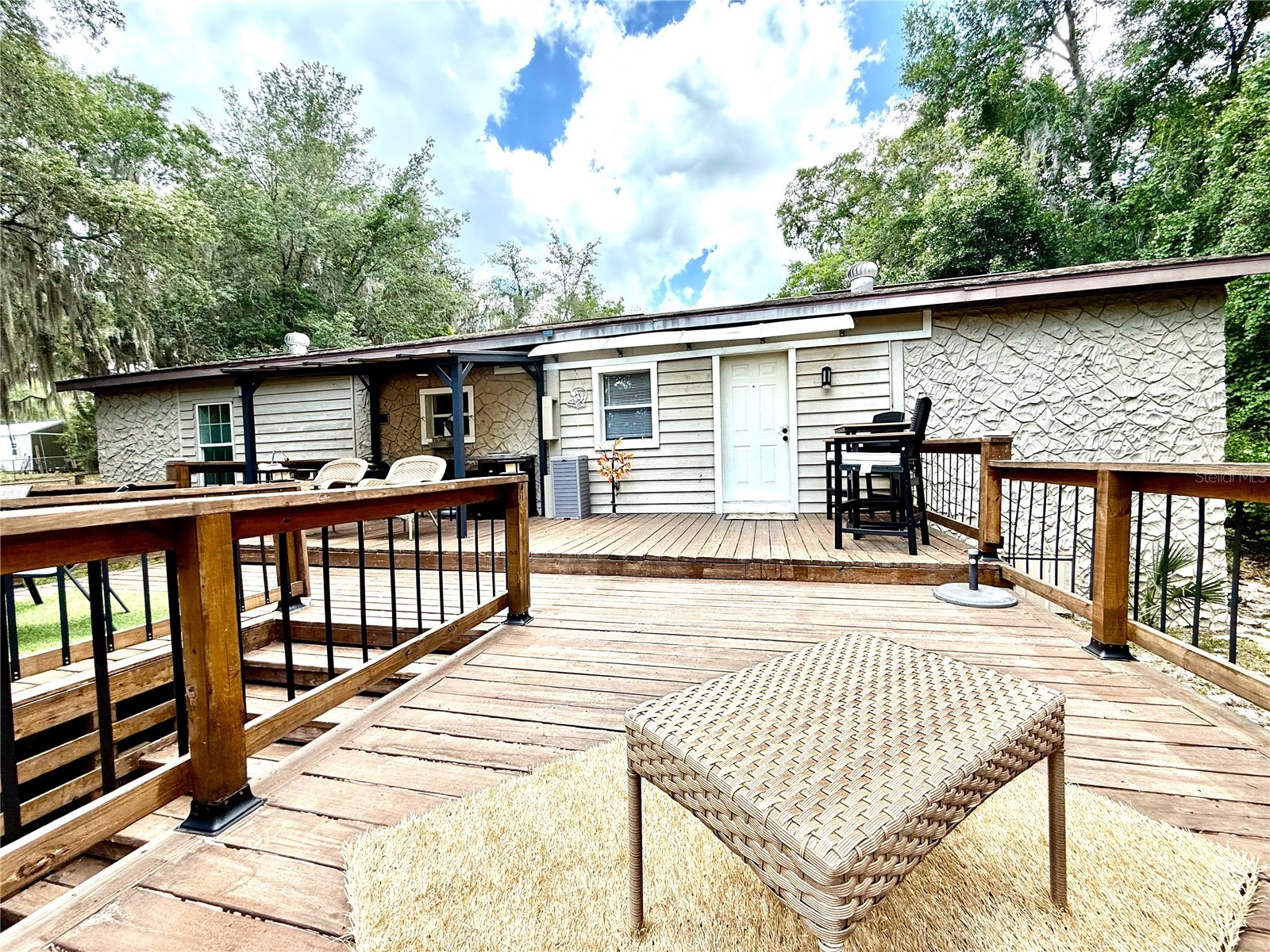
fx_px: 514
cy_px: 476
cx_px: 635
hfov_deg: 102.1
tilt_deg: -0.9
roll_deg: +1.4
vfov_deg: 85.7
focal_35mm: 14
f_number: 2.2
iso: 50
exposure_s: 1/421
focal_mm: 2.22
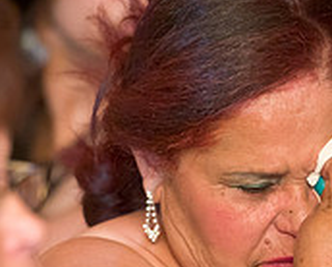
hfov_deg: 3.1
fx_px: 6227
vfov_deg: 2.5
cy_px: 193
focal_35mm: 633
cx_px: 282
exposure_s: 1/125
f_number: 3.2
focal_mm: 200
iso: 3200
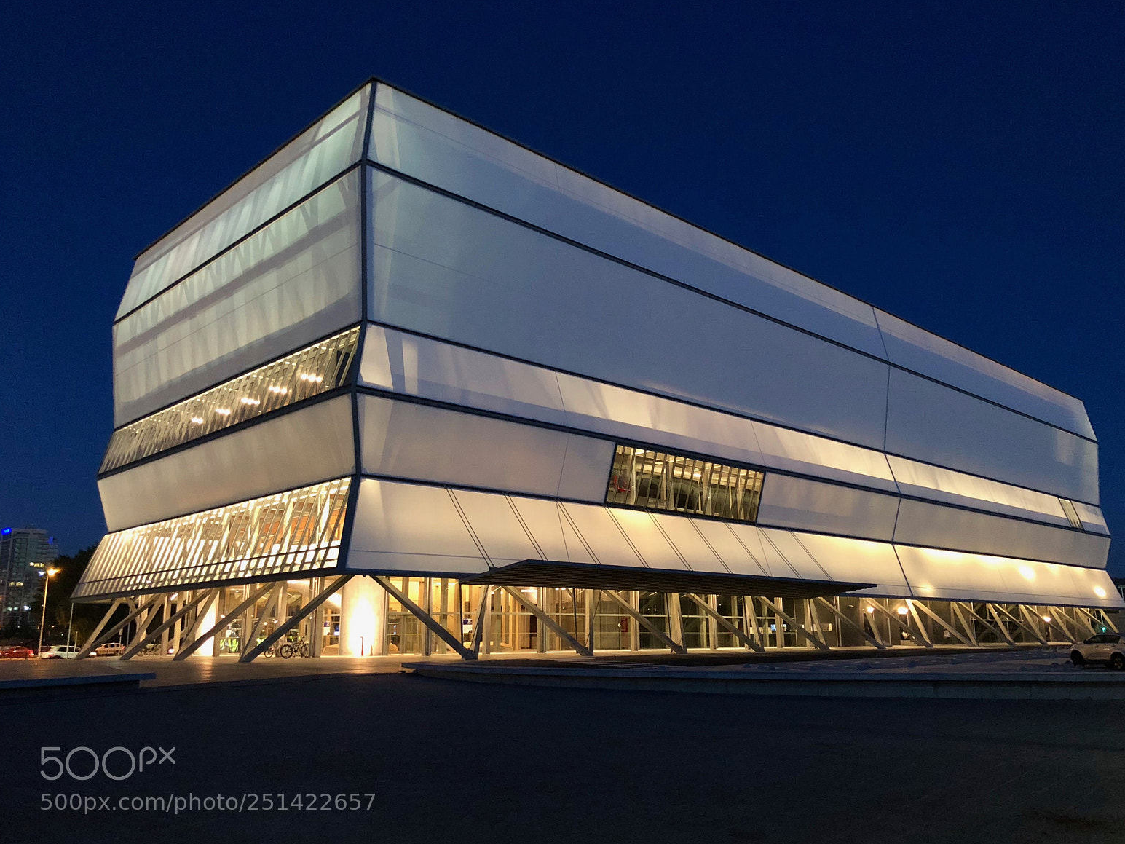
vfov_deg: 48.2
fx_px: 943
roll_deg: +1.2
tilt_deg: +13.0
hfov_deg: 61.6
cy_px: 422
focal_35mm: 29
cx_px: 577
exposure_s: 1/4
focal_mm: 4
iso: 100
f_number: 1.8
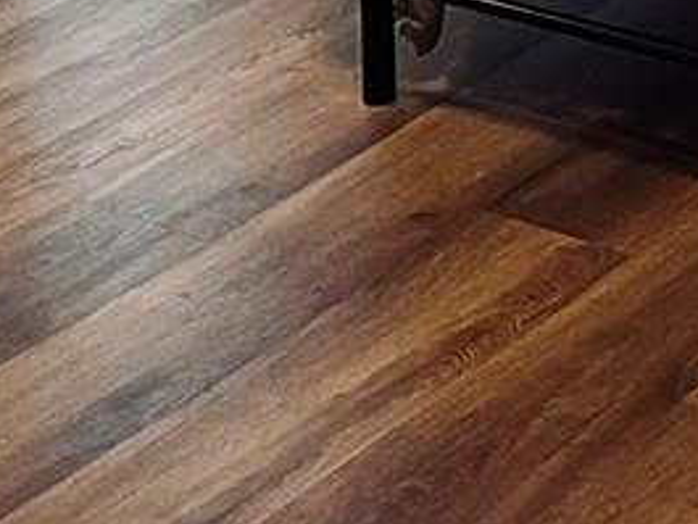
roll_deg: +0.8
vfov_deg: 8.9
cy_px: -885
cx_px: 730
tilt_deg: -7.4
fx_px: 2925
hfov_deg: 13.4
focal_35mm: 145
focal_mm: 6.86
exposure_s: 1/60
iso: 640
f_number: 1.78
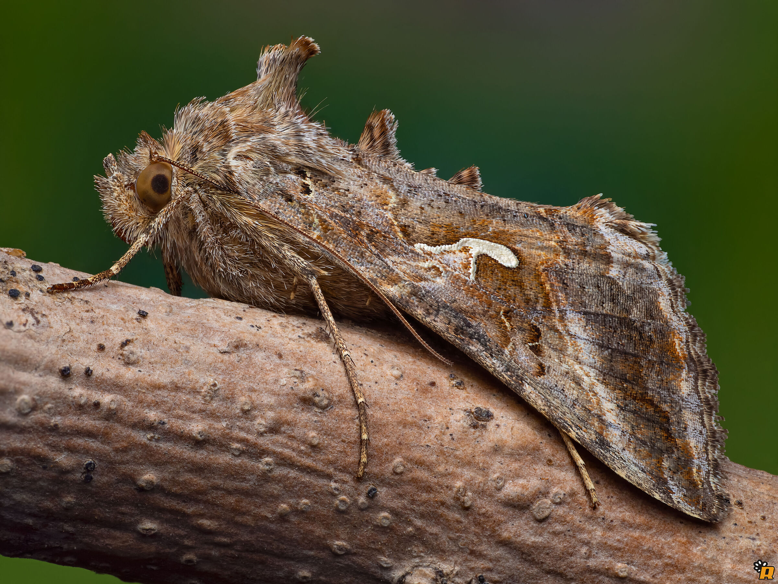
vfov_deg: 14.8
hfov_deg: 19.6
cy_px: 292
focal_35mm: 100
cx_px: 389
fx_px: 2248
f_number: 6.3
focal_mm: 50
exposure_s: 1/200
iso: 200
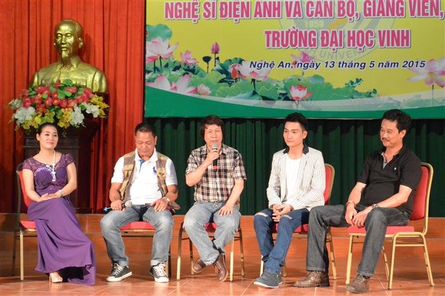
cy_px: 148
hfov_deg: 25.1
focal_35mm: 81
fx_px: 1001
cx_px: 222
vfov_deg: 16.8
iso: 1600
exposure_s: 1/30
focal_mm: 30
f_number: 5.6
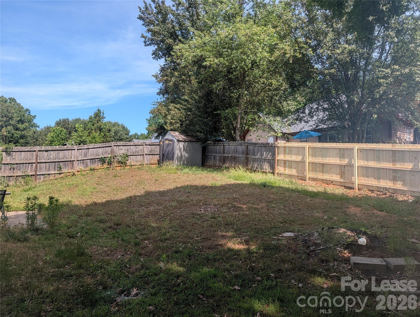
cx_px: 210
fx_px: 292
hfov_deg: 71.5
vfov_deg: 56.9
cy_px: 158
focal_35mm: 24
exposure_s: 1/533
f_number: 1.68
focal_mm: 6.9
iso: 21
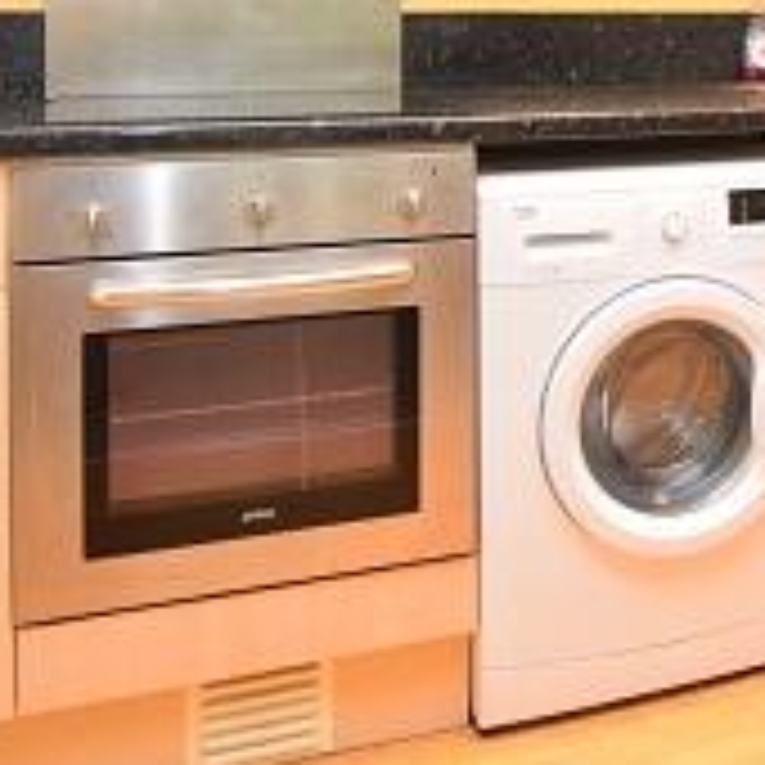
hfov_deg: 32.9
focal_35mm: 48
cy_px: 18
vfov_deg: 32.8
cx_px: 734
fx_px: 1200
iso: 800
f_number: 4
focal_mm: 10
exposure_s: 1/60
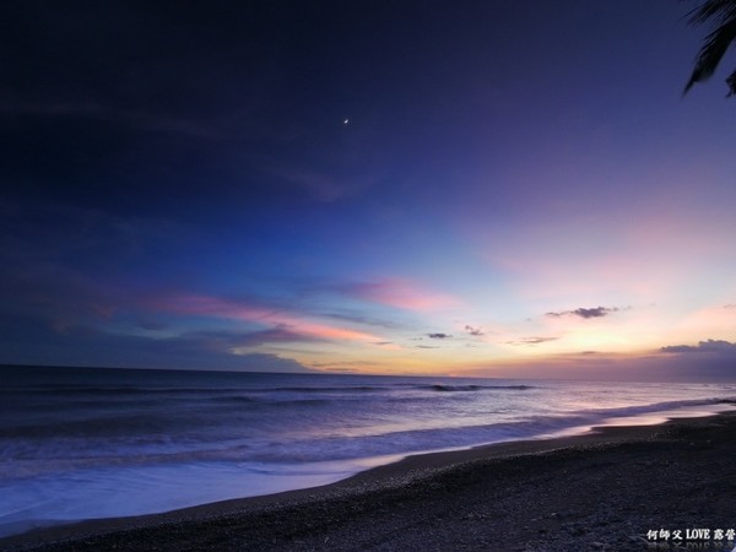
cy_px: 276
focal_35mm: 18
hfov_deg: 87.8
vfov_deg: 71.6
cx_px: 368
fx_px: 383
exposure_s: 2
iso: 320
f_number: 6.3
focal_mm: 9
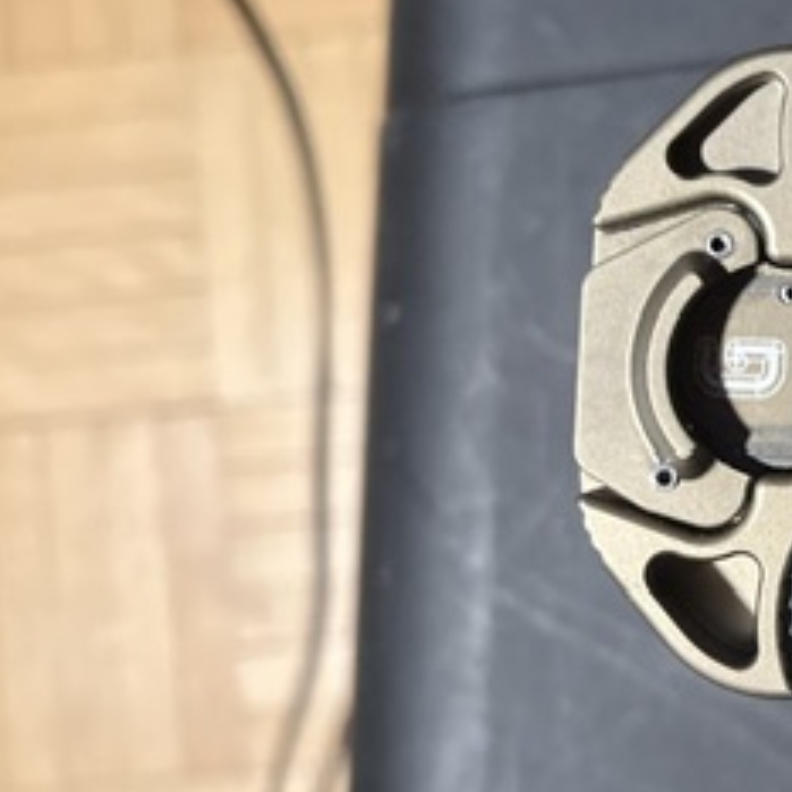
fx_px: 1631
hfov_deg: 25.0
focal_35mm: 63
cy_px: 316
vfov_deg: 27.2
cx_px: 911
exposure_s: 1/33
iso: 500
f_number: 1.6
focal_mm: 5.1
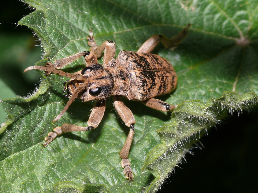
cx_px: 130
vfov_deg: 7.7
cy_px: 96
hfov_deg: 10.2
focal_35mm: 194
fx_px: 1446
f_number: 11
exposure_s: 1/1300
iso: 100
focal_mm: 39.6
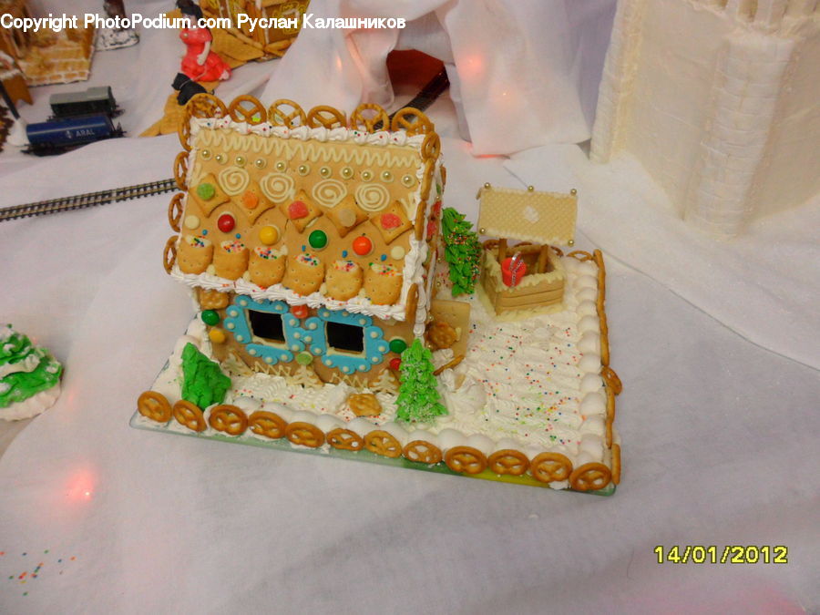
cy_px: 308
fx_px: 640
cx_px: 410
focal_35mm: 27
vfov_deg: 51.4
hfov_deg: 65.3
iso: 400
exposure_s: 1/30
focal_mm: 4.9
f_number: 3.5
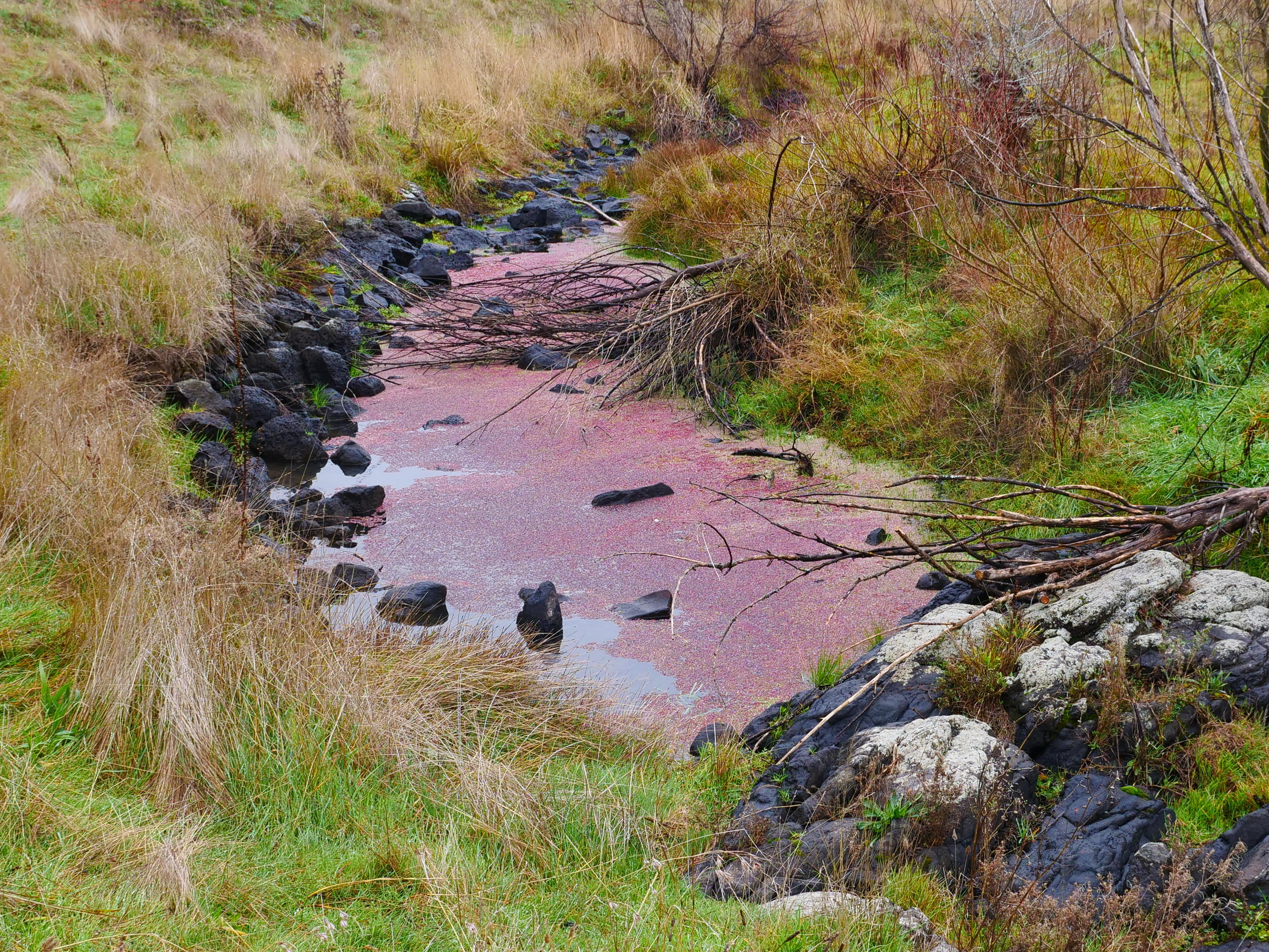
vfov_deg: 27.0
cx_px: 806
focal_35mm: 54
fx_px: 1980
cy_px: 549
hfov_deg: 35.3
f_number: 4.5
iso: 200
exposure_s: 1/250
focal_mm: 17
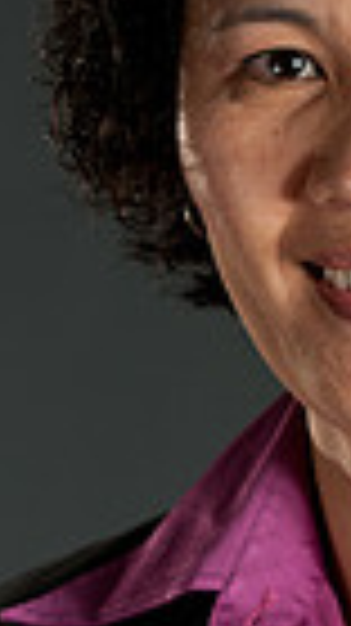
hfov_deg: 3.4
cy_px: 356
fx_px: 5885
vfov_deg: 6.1
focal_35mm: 355
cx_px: 412
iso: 200
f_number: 4
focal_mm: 70
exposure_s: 1/160
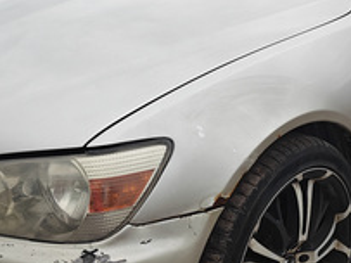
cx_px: 213
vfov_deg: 20.7
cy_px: 164
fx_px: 720
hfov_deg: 27.3
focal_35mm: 71
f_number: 1.8
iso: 50
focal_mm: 5.59
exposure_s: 1/2082
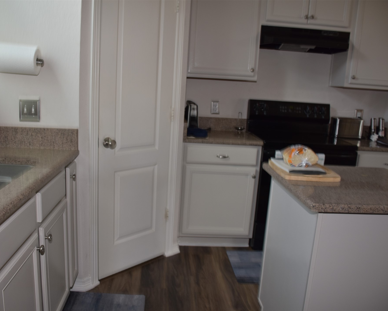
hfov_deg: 57.1
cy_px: 158
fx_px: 356
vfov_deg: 47.1
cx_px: 176
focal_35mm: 31
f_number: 4
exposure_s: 1/60
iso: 280
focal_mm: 18
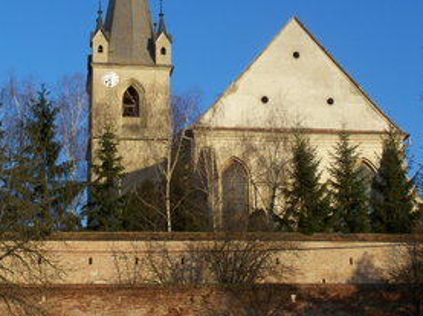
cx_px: 214
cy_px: 104
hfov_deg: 20.9
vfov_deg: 15.7
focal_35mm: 94
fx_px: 1147
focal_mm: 10.7
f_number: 4.5
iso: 64
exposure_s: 1/320
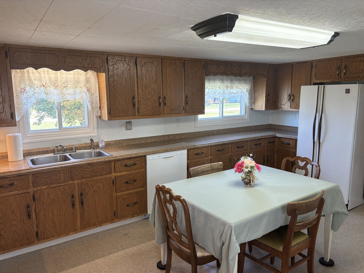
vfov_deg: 53.1
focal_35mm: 26
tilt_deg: -9.5
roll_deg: +1.1
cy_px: 136
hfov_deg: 67.3
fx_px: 273
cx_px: 182
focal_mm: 5.96
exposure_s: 1/120
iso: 125
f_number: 1.6
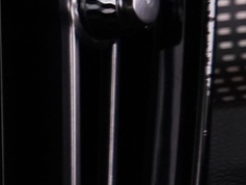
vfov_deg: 8.1
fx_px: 1308
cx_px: -362
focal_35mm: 184
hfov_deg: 9.5
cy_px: 44
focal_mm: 28
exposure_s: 1/40
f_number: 4.5
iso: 2000
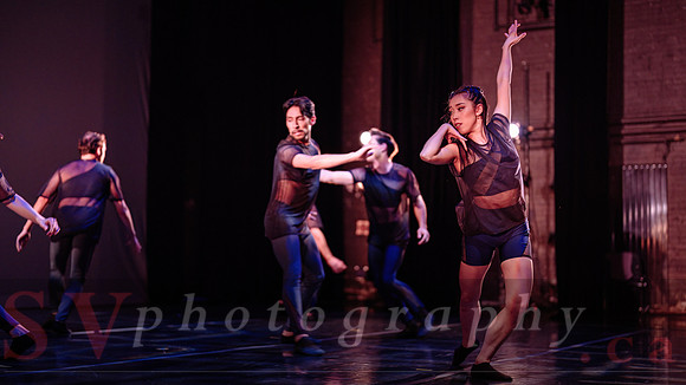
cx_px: 343
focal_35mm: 52
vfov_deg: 22.9
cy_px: 208
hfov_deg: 39.6
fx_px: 953
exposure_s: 1/160
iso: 1000
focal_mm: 50
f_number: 1.2
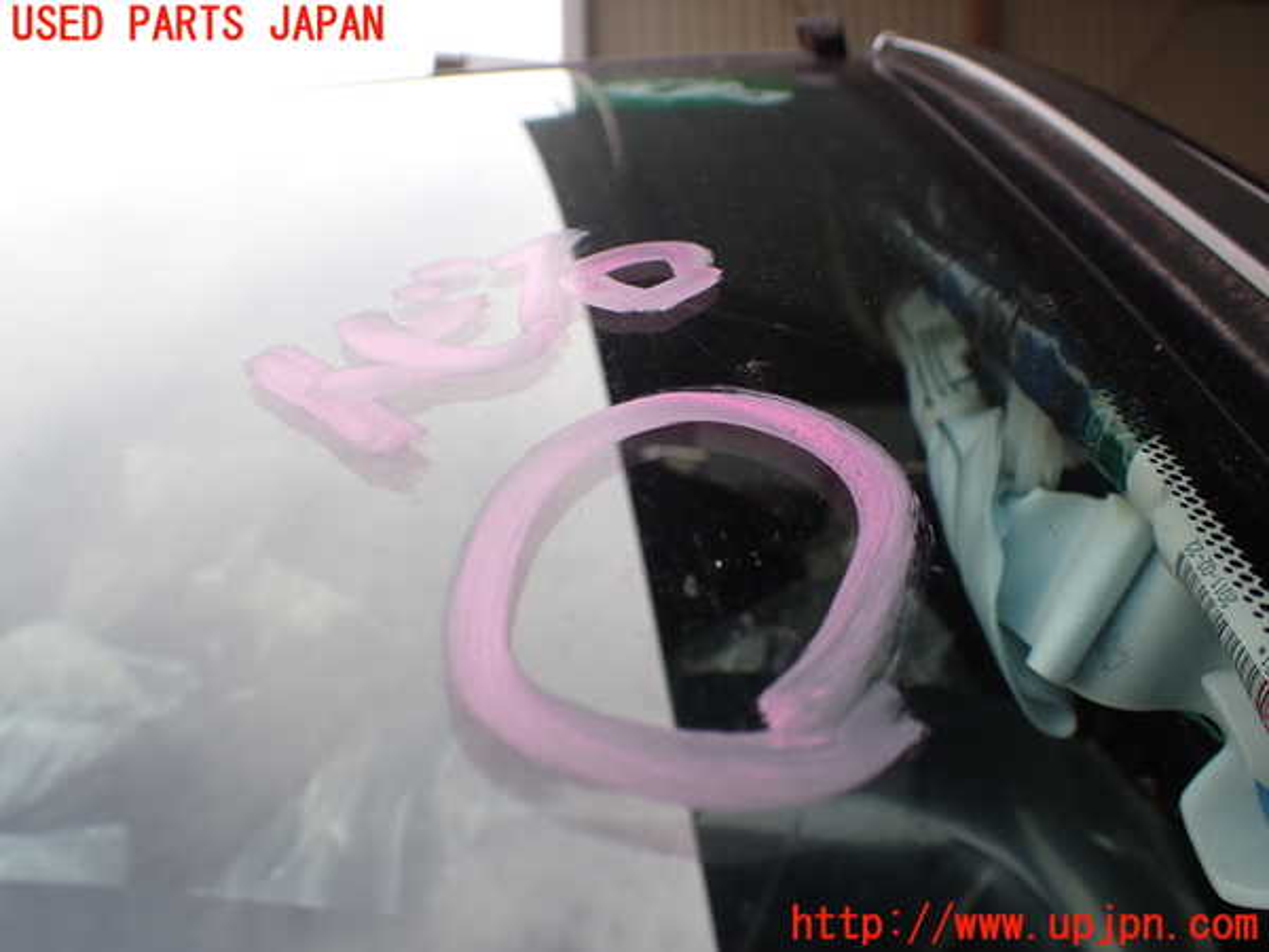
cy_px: 476
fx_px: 1100
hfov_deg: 60.0
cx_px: 634
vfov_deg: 46.8
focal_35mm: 30
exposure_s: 1/320
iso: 100
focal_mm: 5.4
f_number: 3.2
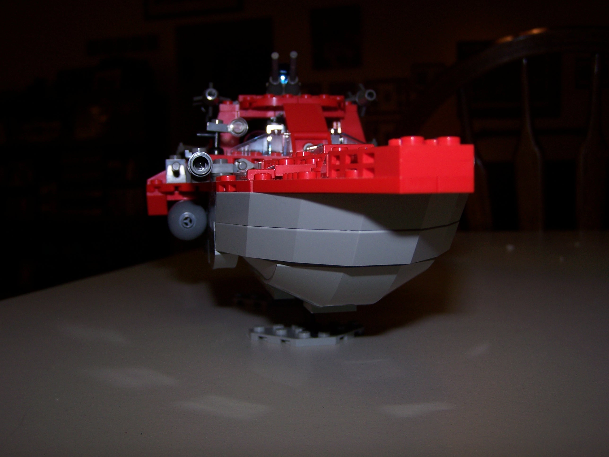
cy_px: 228
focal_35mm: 38
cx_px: 304
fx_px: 669
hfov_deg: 49.0
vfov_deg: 37.7
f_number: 2.8
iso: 80
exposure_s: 1/60
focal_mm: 6.3
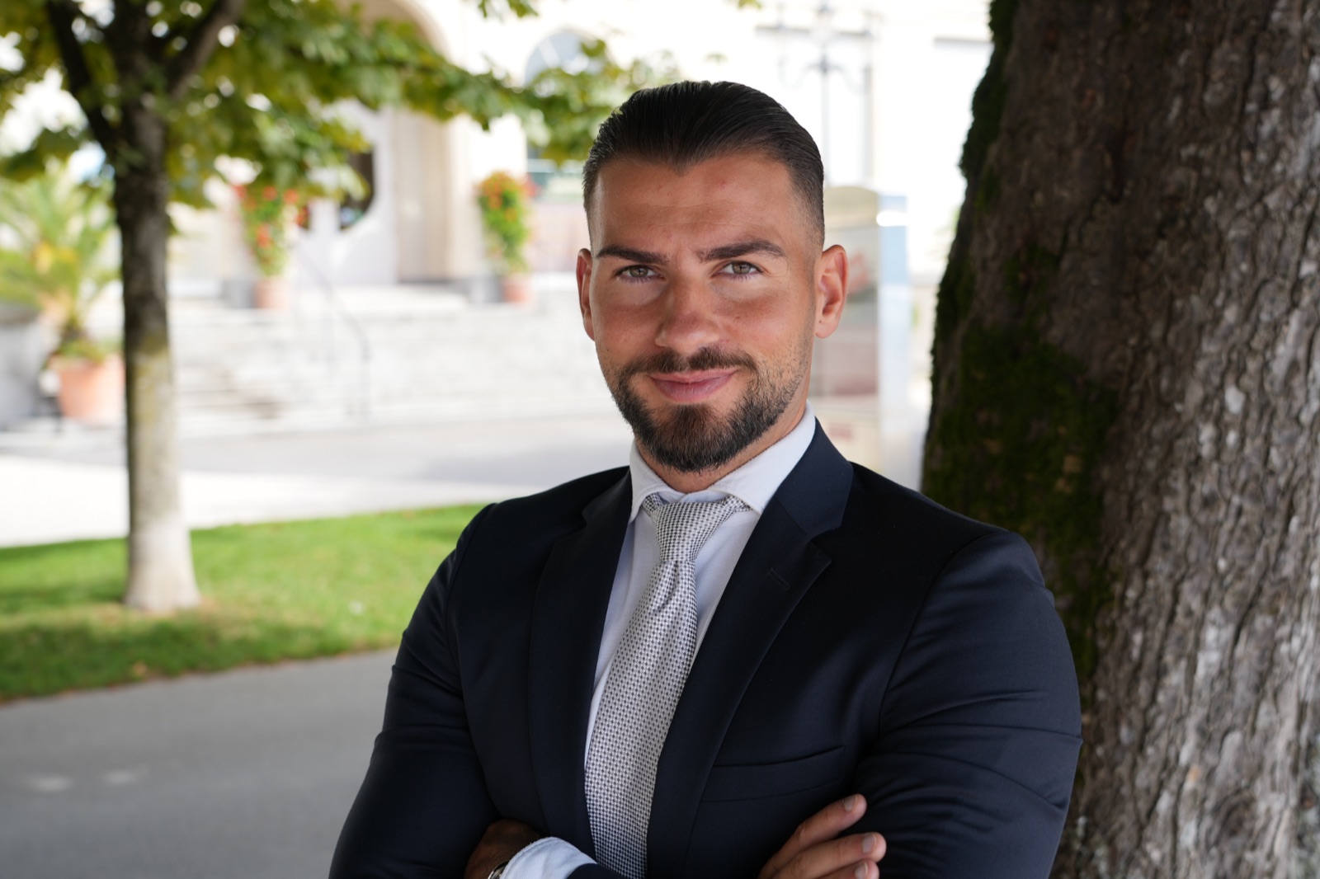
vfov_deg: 31.2
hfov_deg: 45.4
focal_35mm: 43
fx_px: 1576
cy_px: 440
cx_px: 660
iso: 100
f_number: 4.5
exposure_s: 1/125
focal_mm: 43
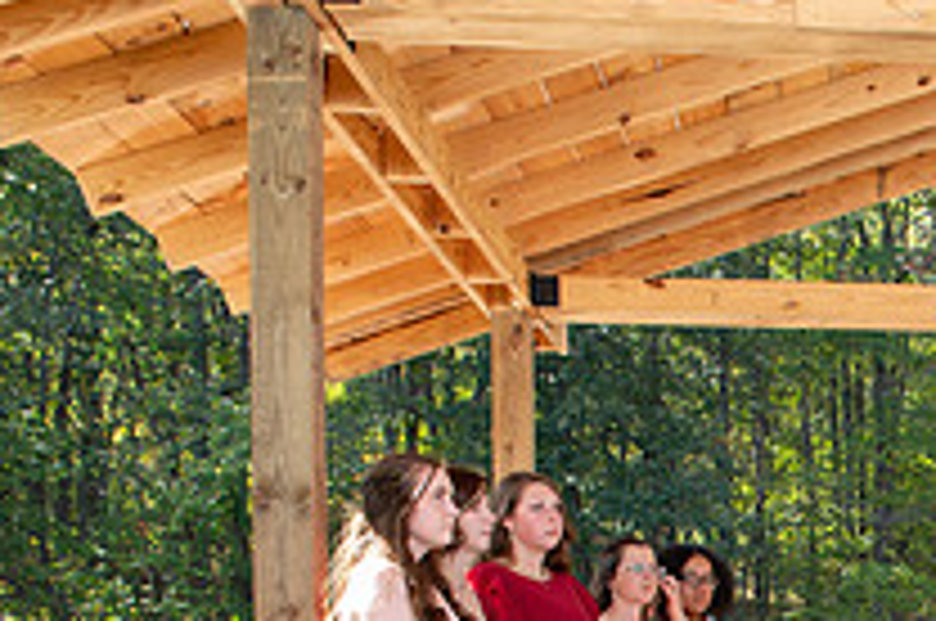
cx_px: 1218
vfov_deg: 17.8
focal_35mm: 70
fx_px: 1817
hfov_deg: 25.0
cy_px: 873
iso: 320
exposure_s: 1/200
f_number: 4.5
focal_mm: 24
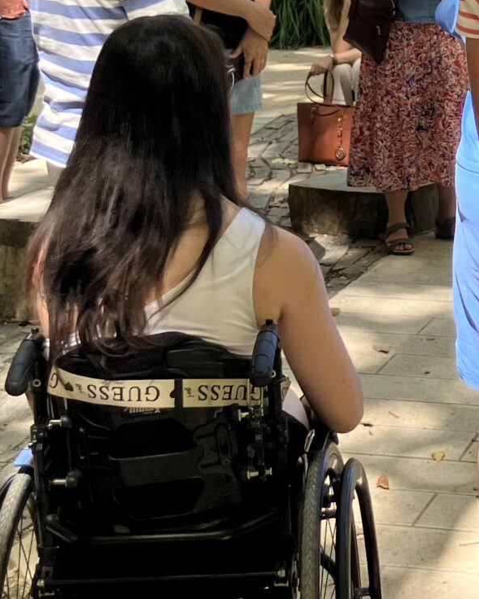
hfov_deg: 15.7
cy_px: 105
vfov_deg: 19.9
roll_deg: +0.3
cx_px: 558
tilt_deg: -6.9
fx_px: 1683
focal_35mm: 95
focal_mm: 3.99
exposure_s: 1/268
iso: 25
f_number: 1.8
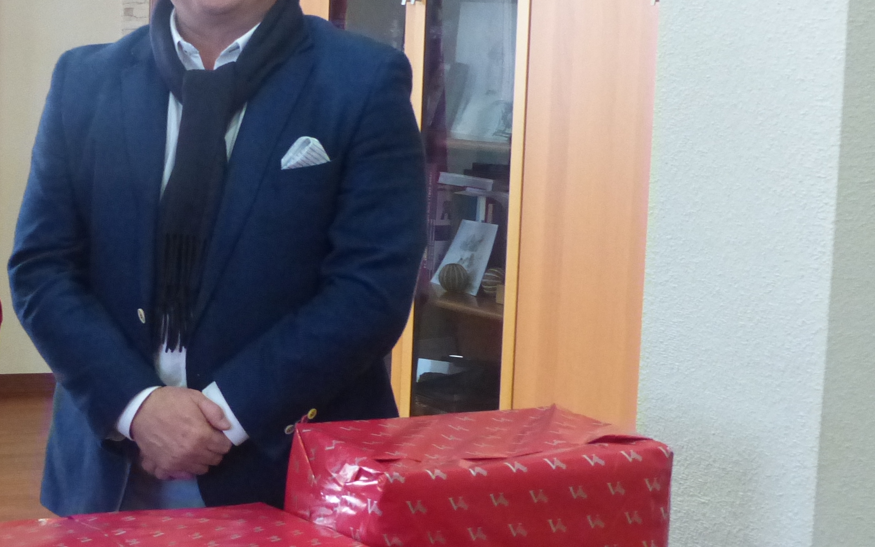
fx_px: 2003
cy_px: 260
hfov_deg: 24.3
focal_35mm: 84
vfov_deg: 15.6
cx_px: 197
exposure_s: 1/30
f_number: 2.8
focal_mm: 8.1
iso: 800
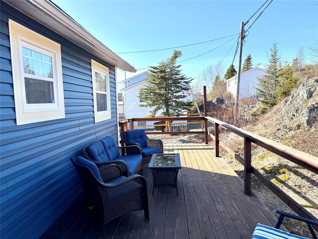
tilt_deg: -4.1
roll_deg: +1.6
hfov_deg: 71.6
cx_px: 159
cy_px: 120
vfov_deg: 56.8
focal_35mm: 24
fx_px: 220
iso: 80
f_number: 1.78
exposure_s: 1/2169
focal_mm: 6.76
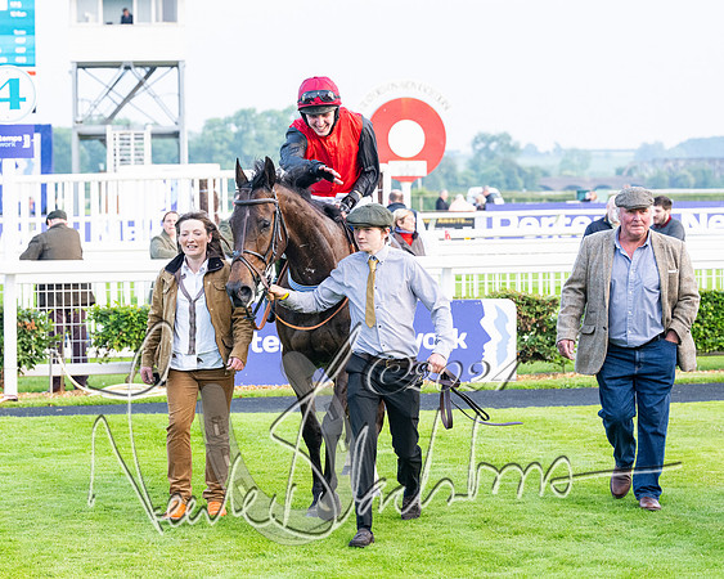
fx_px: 2446
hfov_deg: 16.8
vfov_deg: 13.5
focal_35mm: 114
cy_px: 238
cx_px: 303
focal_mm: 82
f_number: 4
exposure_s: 1/1000
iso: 1250
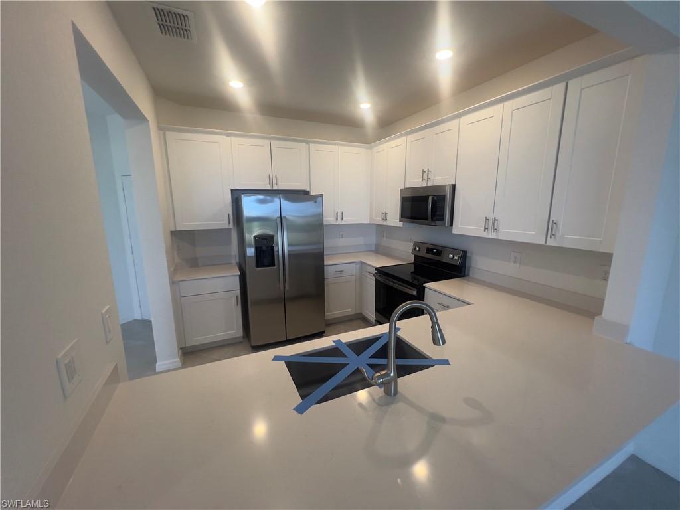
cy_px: 255
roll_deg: +0.0
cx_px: 340
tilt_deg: -10.5
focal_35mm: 13
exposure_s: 1/120
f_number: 1.8
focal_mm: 1.57
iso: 160
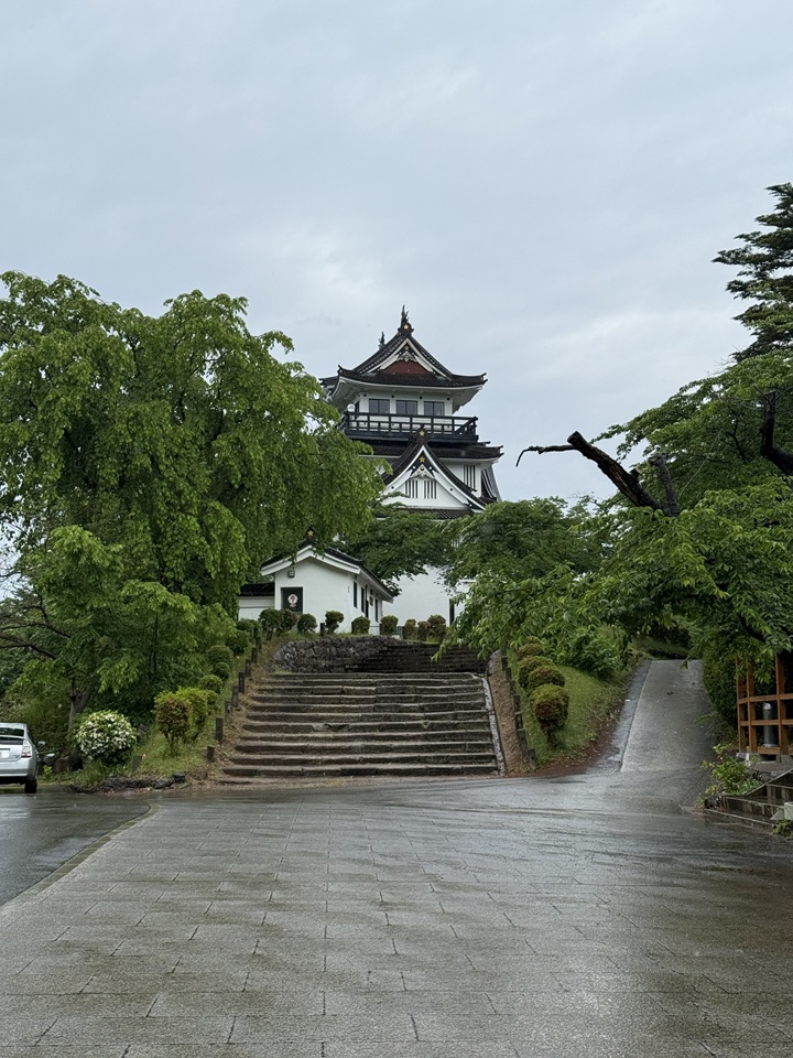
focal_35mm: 48
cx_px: 396
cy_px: 529
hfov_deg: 30.3
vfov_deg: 39.7
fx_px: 1466
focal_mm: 6.76
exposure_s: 1/2865
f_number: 1.78
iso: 64
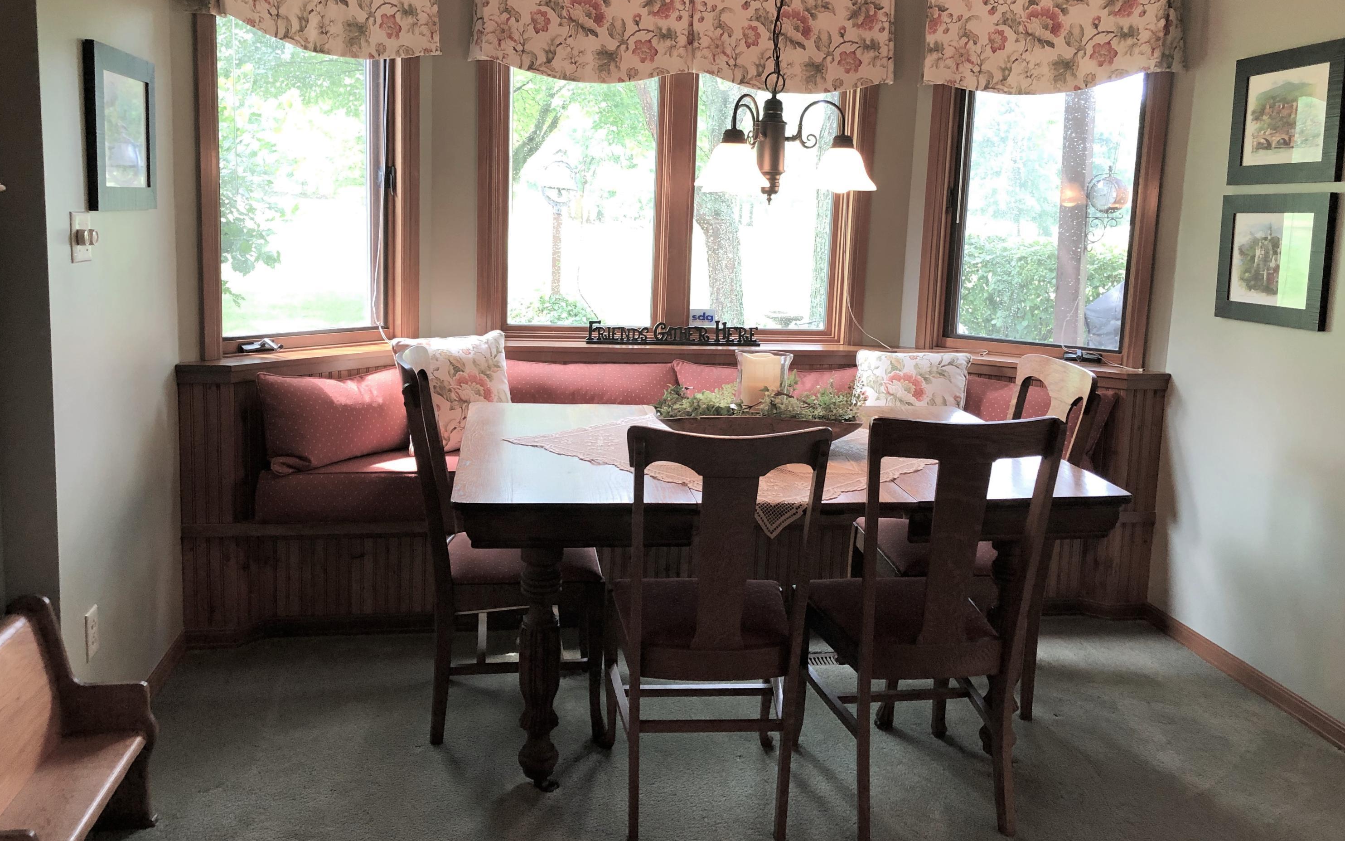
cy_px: 354
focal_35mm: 30
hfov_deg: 62.9
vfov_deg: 41.7
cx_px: 676
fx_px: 1100
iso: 40
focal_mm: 3.99
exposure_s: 1/30
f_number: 1.8
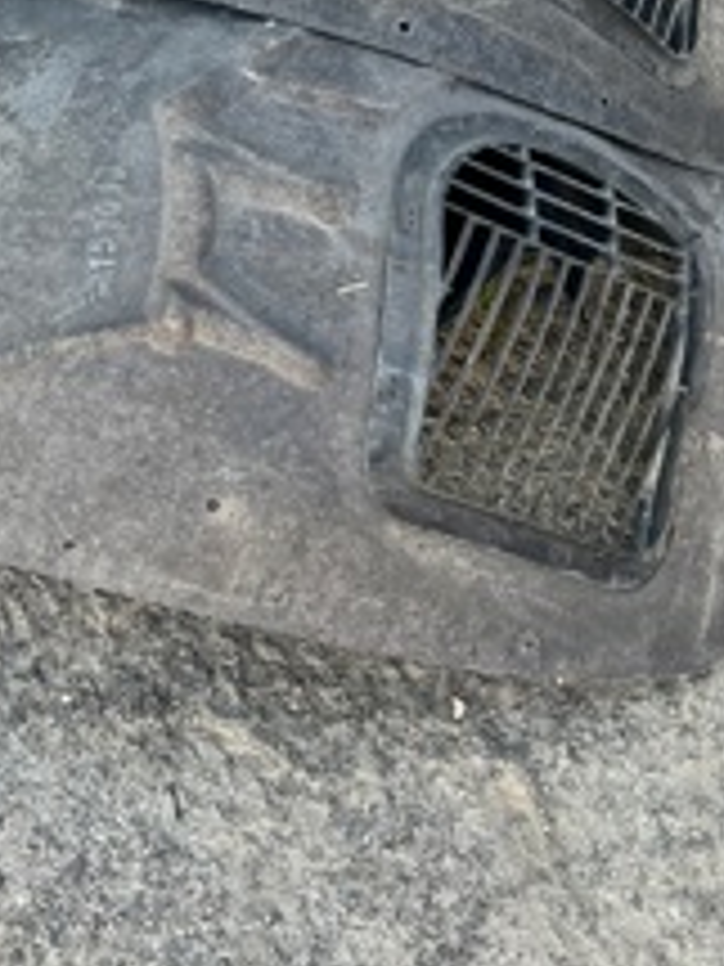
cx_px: 211
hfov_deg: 25.0
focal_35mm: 58
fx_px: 1619
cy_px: 40
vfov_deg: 31.2
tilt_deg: -51.1
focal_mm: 5.7
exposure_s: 1/334
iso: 50
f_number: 1.5
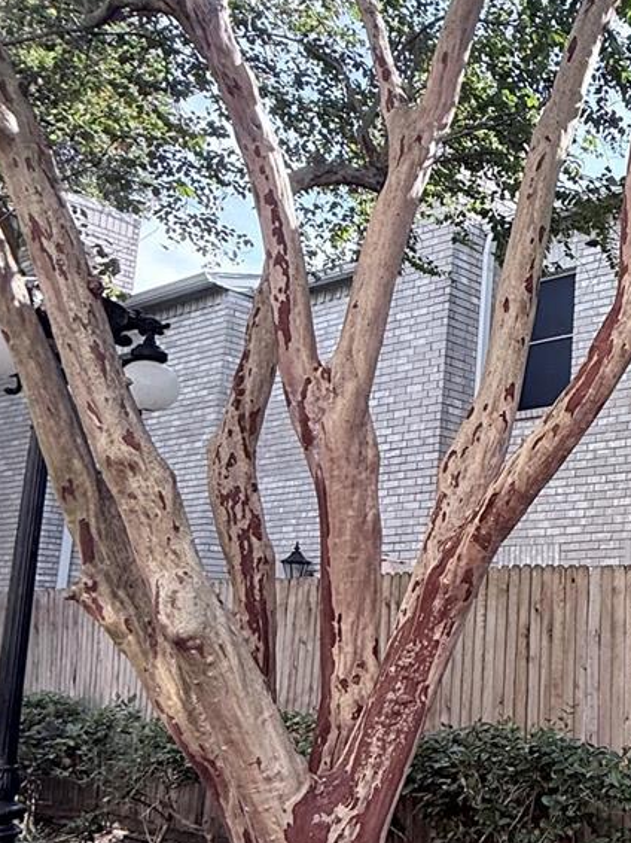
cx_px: 842
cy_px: 541
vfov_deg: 48.4
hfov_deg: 29.5
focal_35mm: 38
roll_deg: -1.3
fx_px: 924
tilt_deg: +7.3
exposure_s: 1/271
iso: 64
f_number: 2.2
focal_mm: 2.22
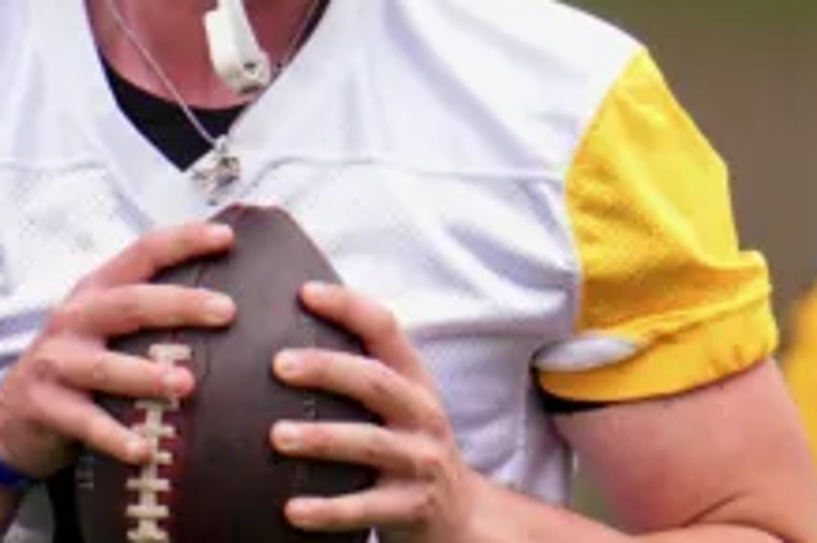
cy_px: 52
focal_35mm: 2754
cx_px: 240
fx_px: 62452
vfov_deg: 0.5
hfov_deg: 0.7
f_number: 5.6
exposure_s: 1/2000
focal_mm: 800
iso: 1250
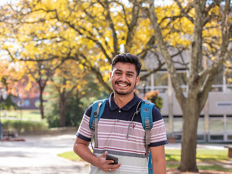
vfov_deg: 19.1
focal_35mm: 77
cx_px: 102
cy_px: 88
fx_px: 516
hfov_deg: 25.3
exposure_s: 1/400
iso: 320
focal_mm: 70
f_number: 4.5
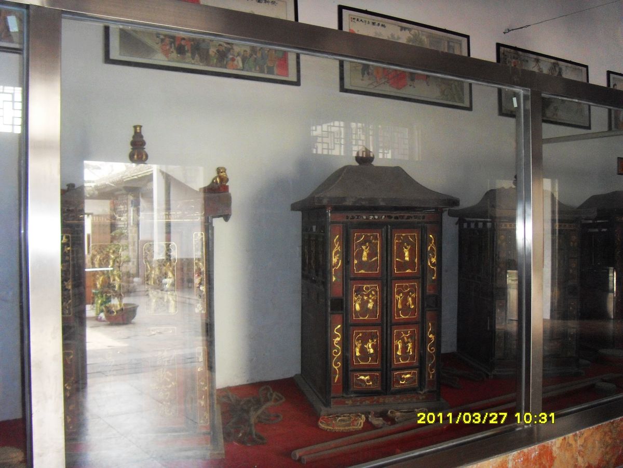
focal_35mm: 39
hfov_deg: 47.9
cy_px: 234
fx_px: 702
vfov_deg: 36.8
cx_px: 312
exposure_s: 1/45
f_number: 3.5
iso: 400
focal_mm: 6.6
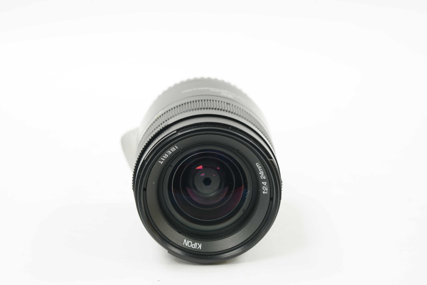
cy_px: 142
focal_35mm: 90
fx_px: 1067
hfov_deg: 22.6
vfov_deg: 15.2
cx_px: 214
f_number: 11
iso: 200
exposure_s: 1/1.6
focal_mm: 90
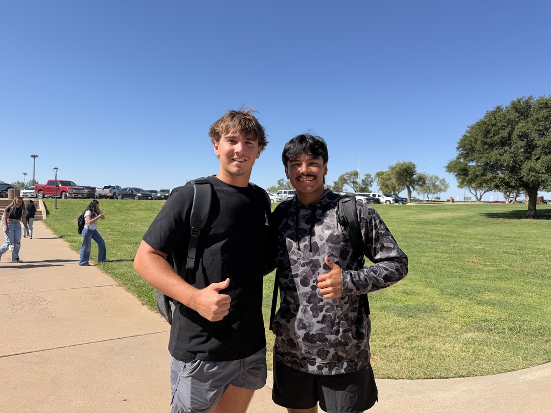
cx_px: 276
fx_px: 382
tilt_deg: +0.8
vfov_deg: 56.8
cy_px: 206
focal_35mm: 24
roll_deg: -1.6
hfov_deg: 71.6
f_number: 1.78
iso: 80
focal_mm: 6.76
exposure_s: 1/3953
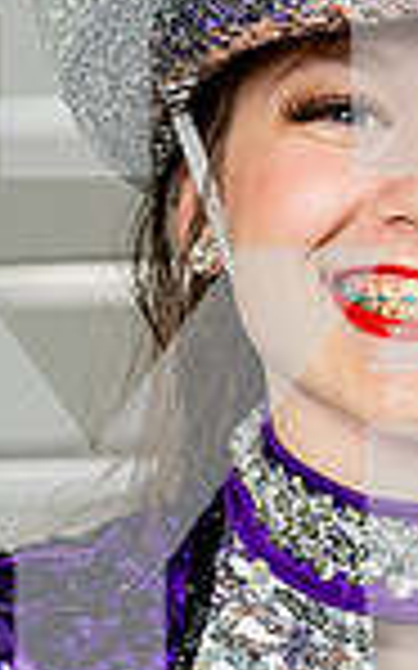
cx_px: 279
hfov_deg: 6.0
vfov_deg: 9.6
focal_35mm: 218
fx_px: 3977
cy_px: 488
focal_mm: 55
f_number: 5.6
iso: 400
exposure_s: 1/250
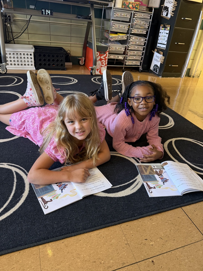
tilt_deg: -31.3
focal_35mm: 24
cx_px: 102
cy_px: 136
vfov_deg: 71.6
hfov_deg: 56.8
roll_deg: -6.6
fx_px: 188
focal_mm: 6.76
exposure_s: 1/60
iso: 400
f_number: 1.78
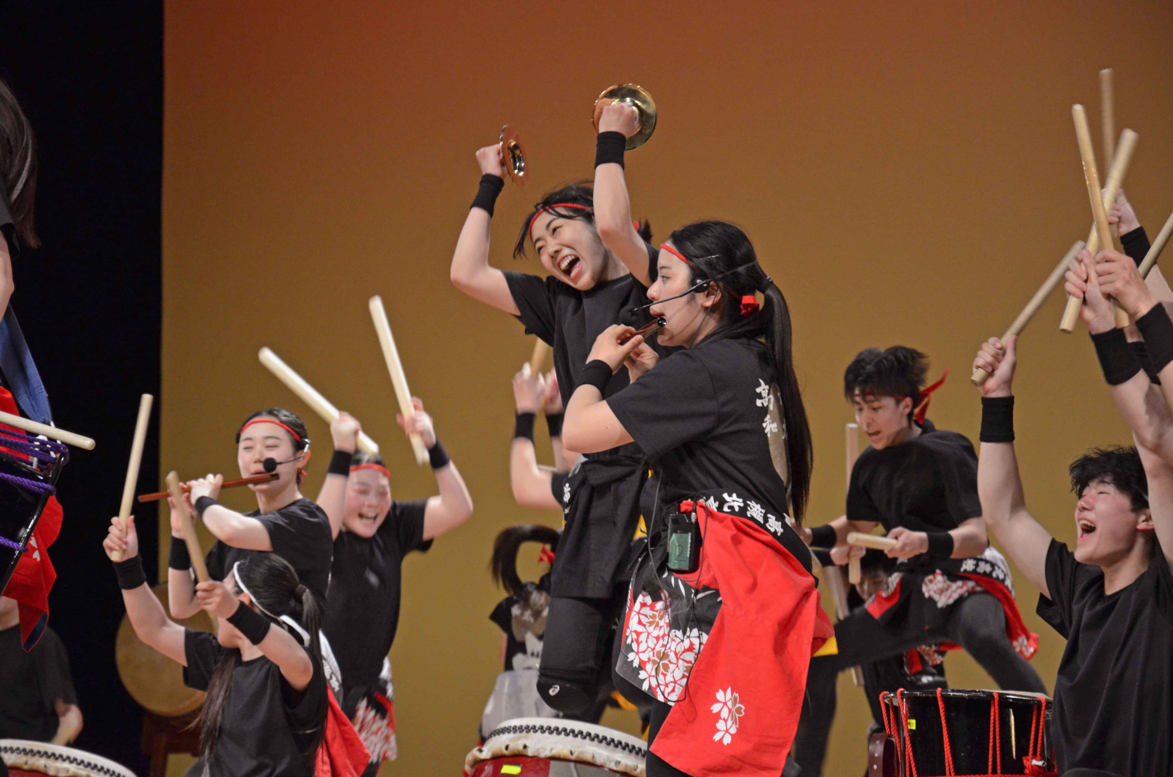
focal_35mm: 158
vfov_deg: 8.7
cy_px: 388
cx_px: 586
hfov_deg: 13.1
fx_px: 5121
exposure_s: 1/160
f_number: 5.6
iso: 1600
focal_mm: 105
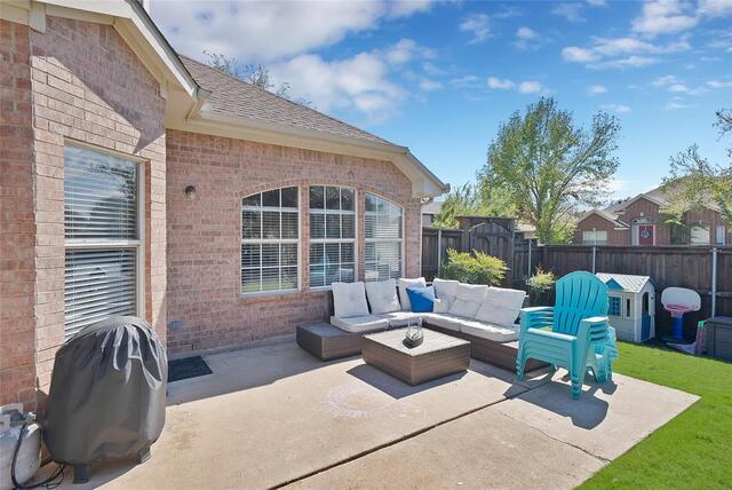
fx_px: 326
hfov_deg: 96.7
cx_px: 366
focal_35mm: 16
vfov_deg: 73.9
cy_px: 245
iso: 640
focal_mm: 16
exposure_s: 1/125
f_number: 9
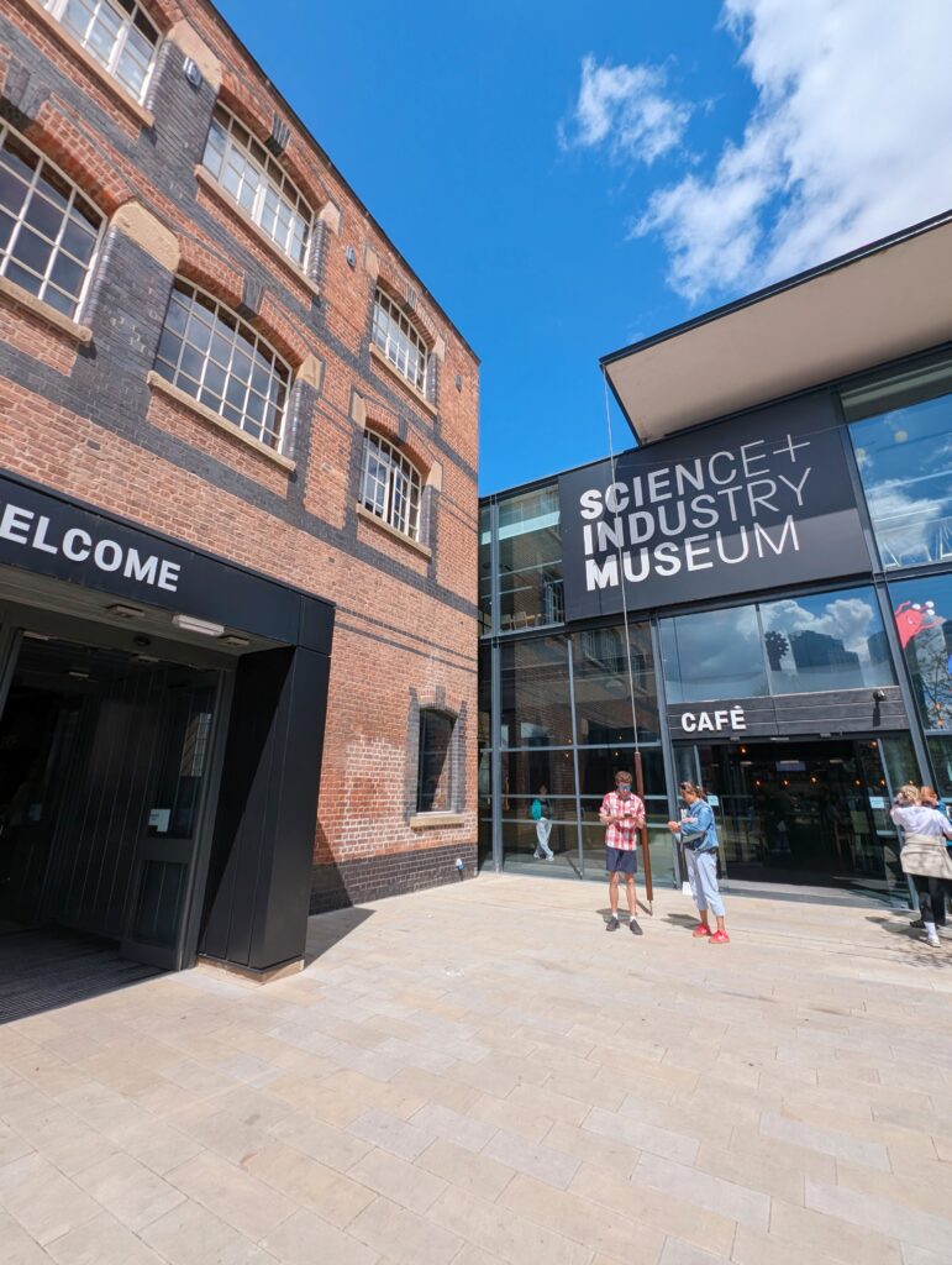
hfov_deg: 90.1
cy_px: 632
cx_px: 476
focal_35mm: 13
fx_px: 476
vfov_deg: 106.1
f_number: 2.2
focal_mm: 1.95
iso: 51
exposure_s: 1/2053
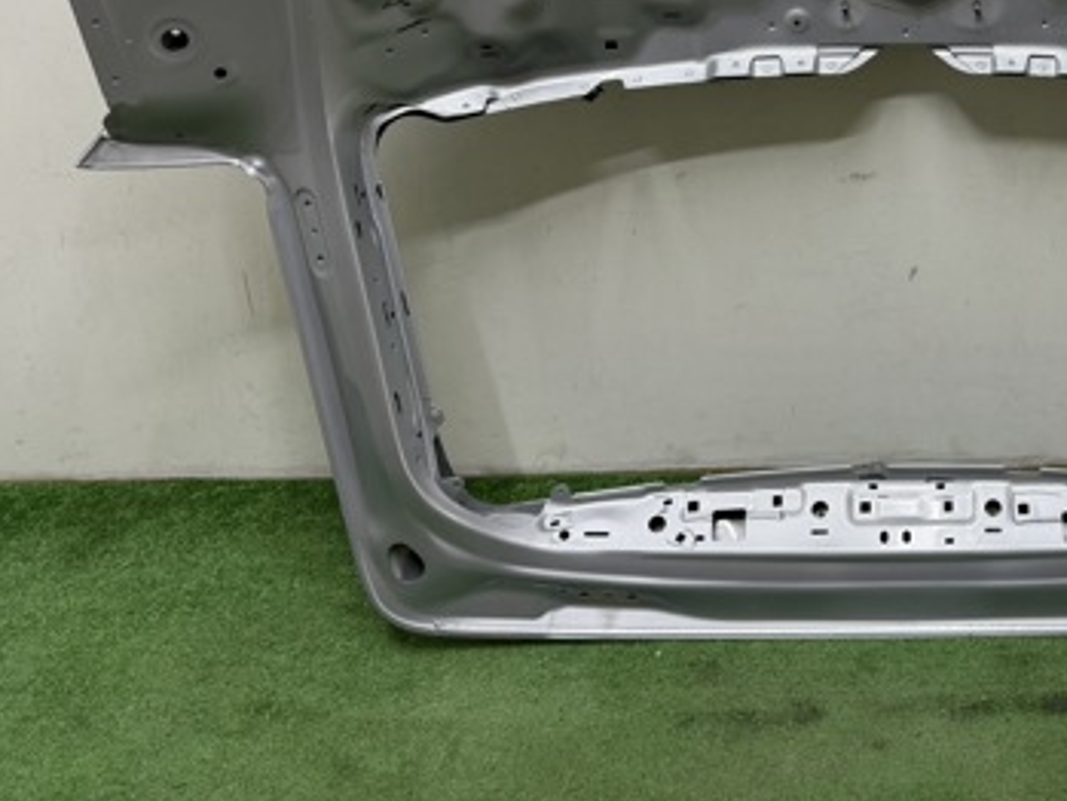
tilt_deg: -20.0
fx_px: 1357
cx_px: 945
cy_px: 113
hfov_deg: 40.0
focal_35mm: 44
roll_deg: -0.2
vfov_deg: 31.7
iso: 125
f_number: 1.78
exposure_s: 1/121
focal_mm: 6.76
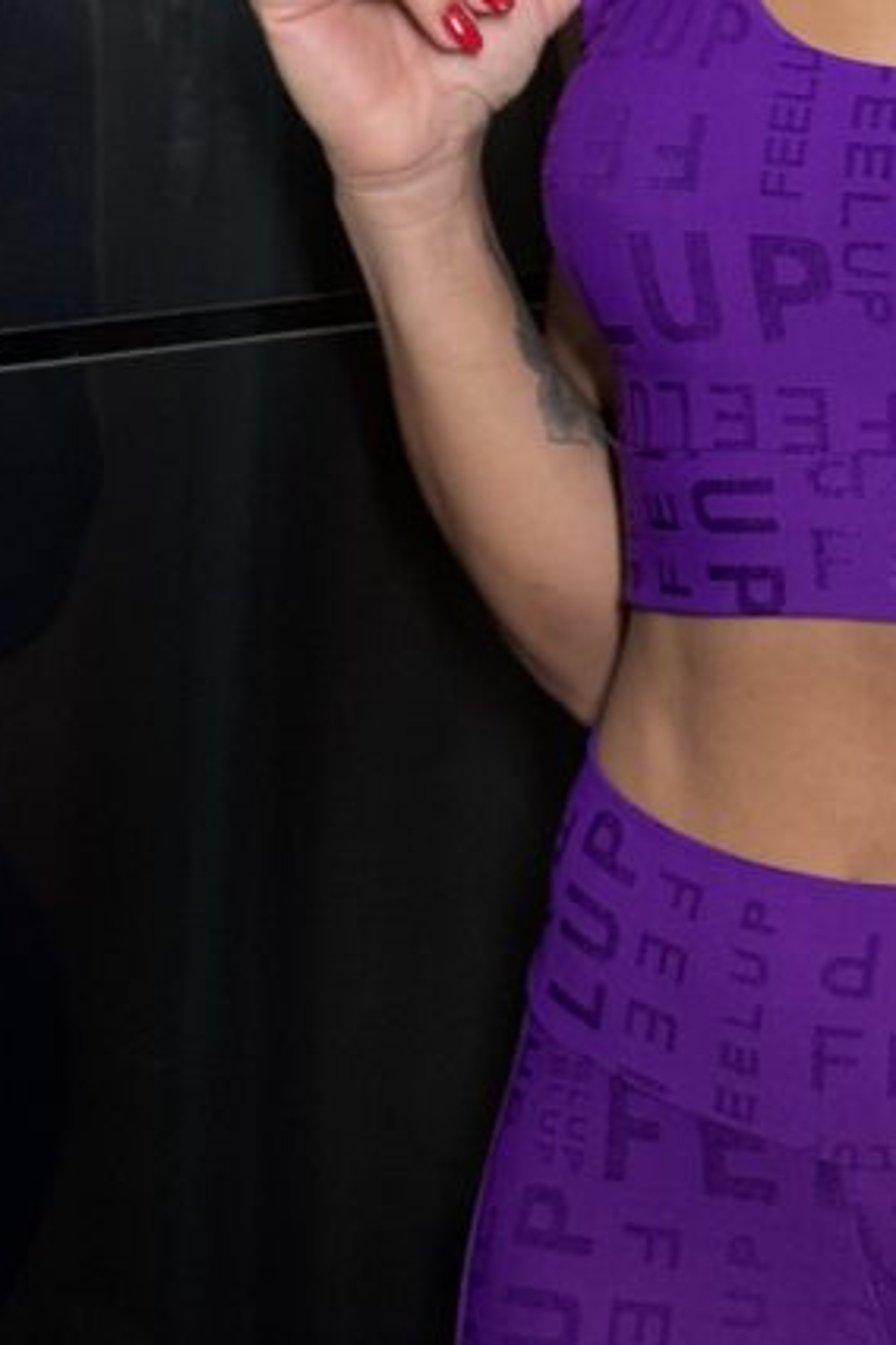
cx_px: 1013
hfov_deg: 11.2
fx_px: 4480
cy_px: 246
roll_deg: +1.0
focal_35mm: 120
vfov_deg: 16.9
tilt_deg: -5.0
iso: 64
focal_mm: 6.76
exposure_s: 1/60
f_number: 1.78
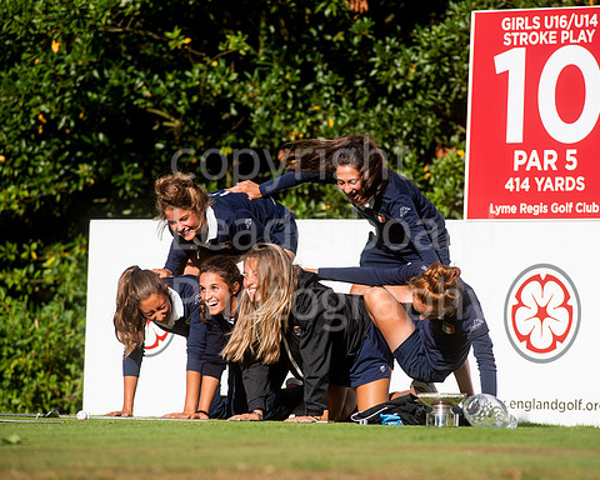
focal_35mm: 340
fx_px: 6038
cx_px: 335
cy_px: 241
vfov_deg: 4.6
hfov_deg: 5.7
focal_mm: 300
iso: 400
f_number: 6.3
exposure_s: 1/2500
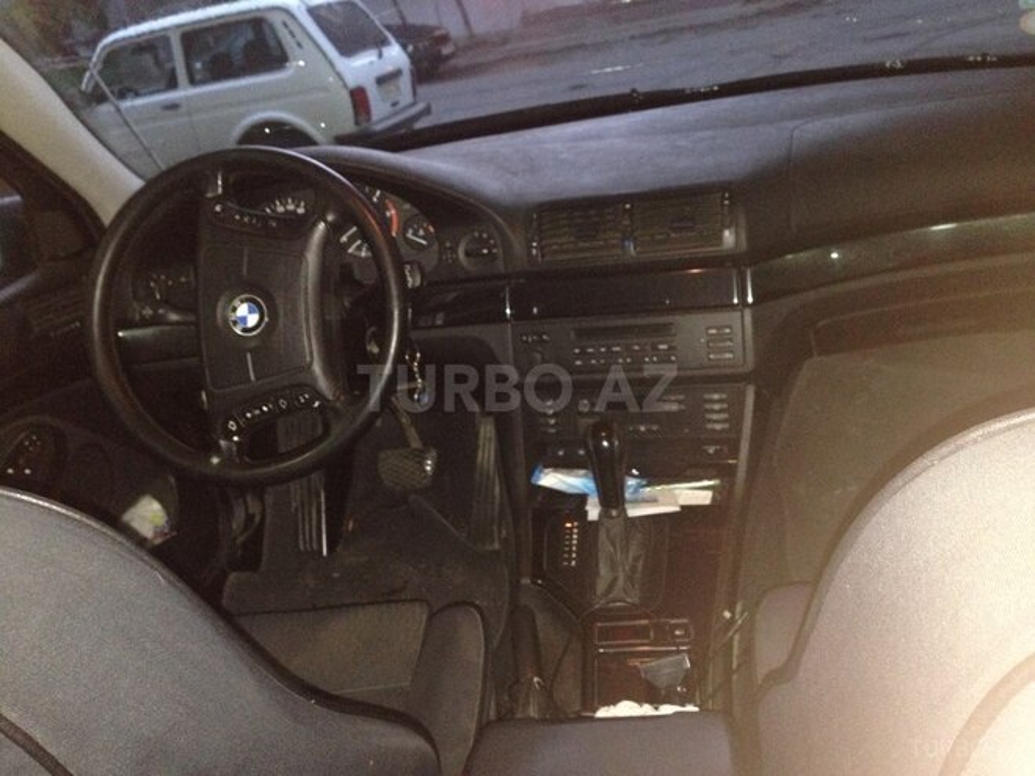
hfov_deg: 55.4
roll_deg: +12.1
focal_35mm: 33
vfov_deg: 42.9
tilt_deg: -23.1
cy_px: 388
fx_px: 987
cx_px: 518
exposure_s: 1/16
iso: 320
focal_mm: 4.12
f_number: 2.4
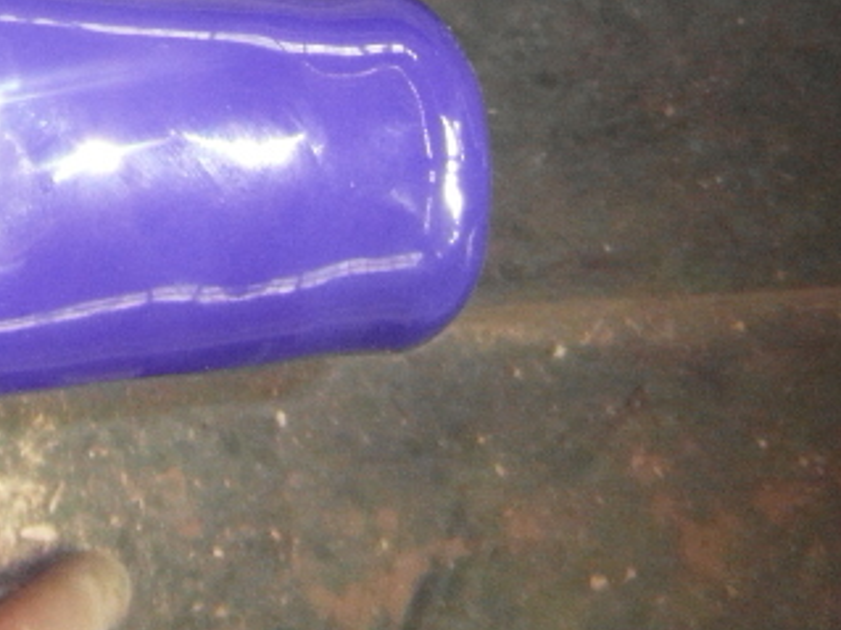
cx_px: 18
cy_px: -372
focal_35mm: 77
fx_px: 1870
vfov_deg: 16.9
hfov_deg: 24.3
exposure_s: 1/30
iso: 400
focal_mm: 4
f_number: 3.2
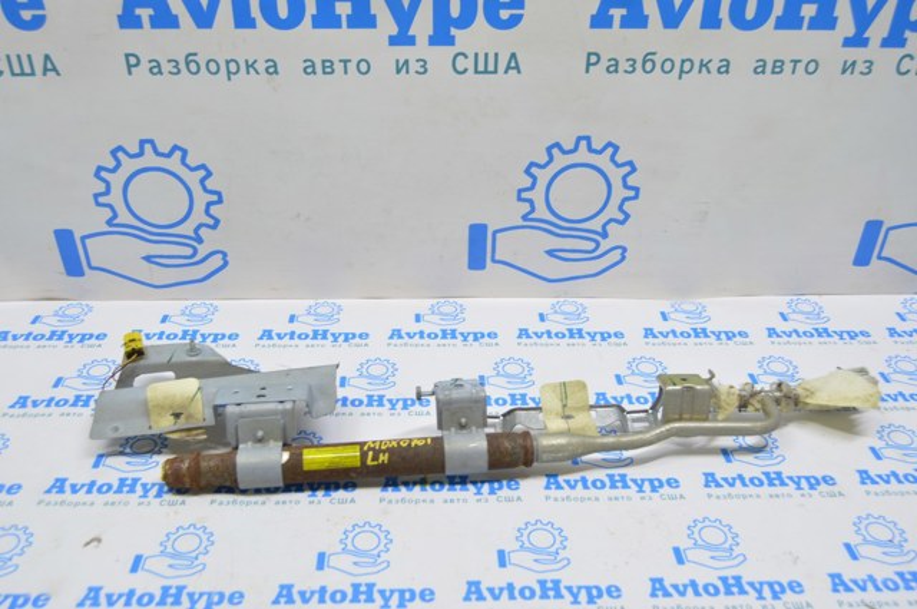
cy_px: 304
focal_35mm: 33
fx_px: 840
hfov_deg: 57.3
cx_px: 458
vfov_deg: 39.9
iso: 400
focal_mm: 22
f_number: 5.6
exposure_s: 1/20
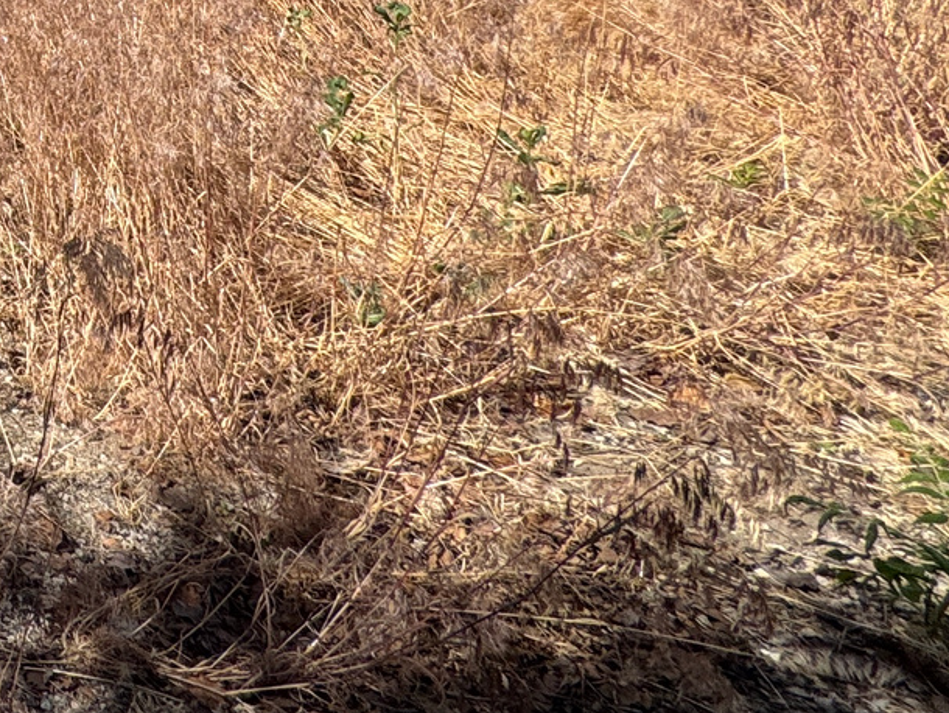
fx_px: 1289
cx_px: -559
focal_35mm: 47
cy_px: -262
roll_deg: +0.5
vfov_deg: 25.6
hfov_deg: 26.0
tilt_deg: -5.9
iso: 40
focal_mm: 2.22
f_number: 2.2
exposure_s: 1/1637
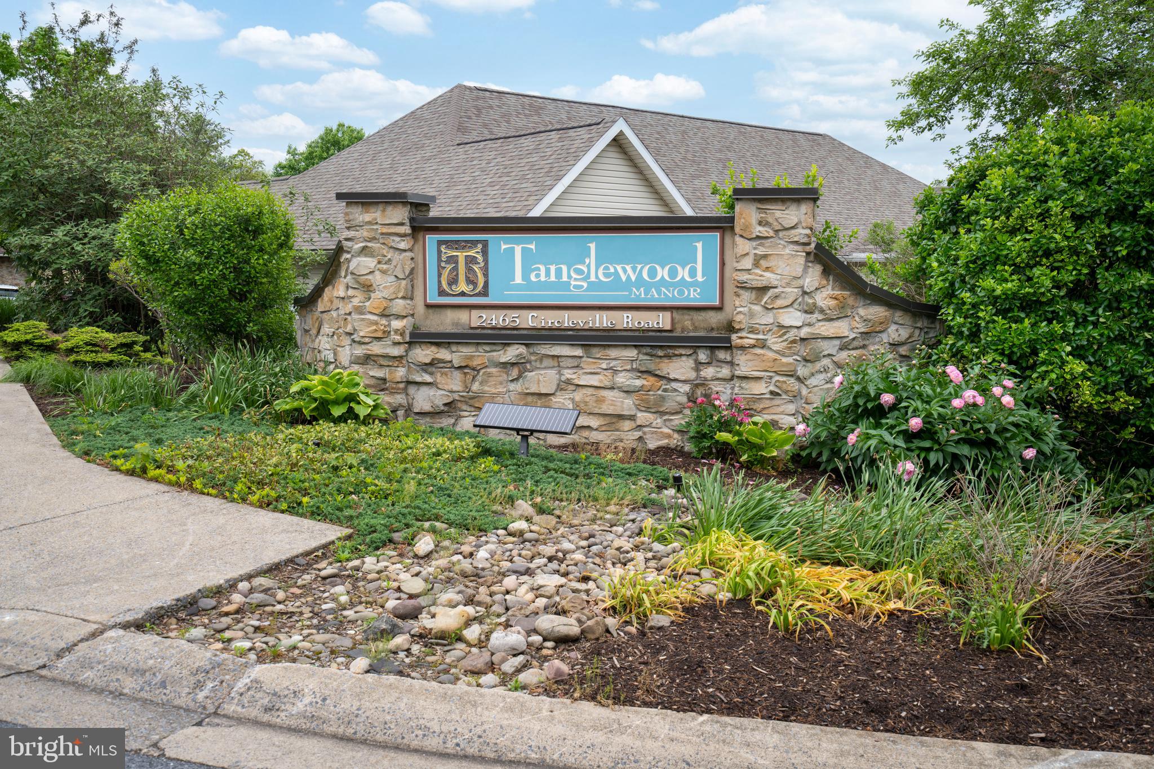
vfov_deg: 37.8
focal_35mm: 35
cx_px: 577
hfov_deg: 54.4
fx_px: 1122
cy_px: 384
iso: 320
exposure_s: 1/250
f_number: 7.1
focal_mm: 35
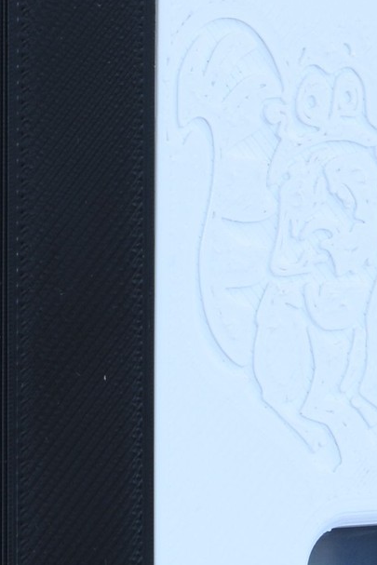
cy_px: 176
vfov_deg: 6.2
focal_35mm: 332
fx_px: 5212
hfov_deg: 4.1
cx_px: 162
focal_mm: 70
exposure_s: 1/2.5
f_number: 11
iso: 100
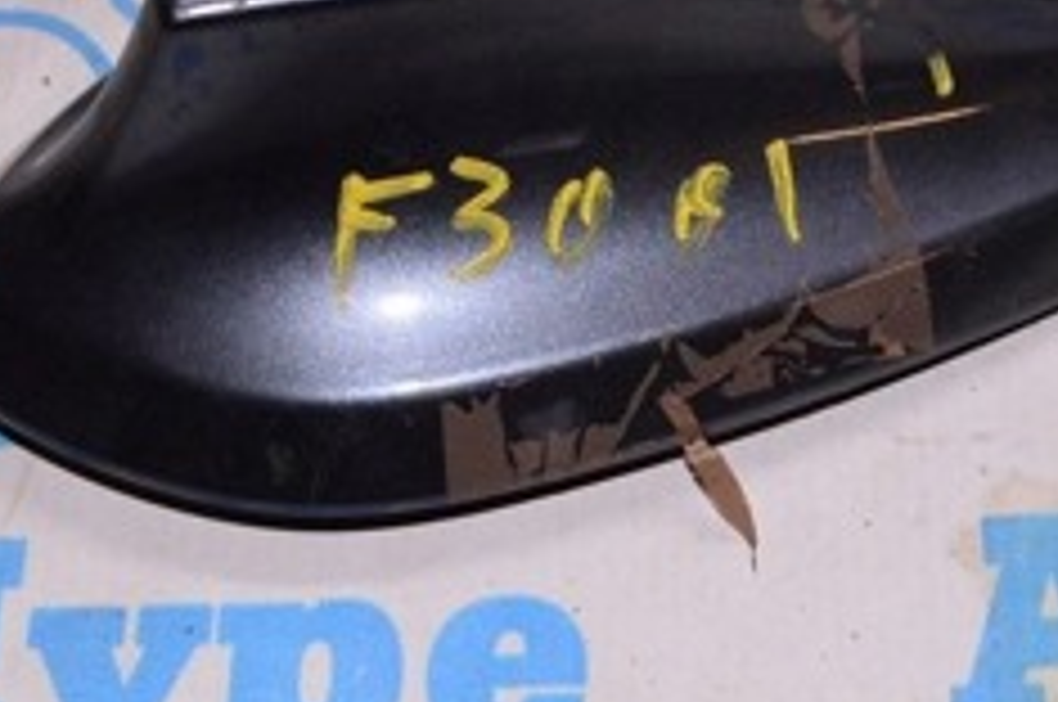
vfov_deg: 12.9
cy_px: 232
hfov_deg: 19.2
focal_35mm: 106
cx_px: 734
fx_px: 3111
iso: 1600
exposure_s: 1/200
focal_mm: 26
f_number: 8
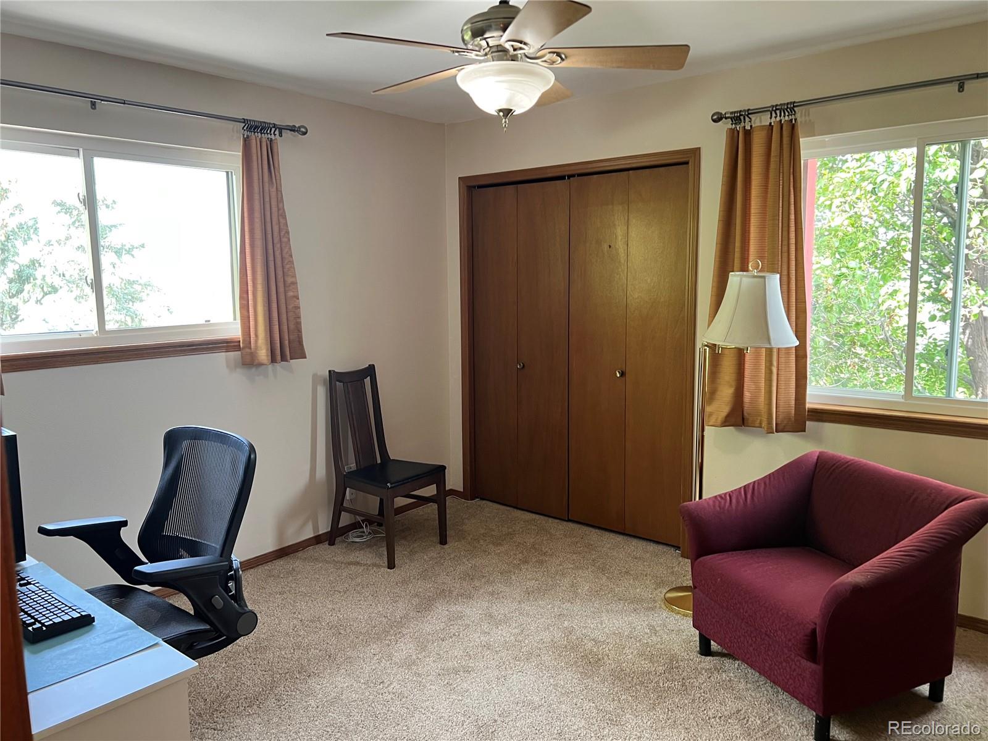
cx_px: 494
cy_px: 370
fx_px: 742
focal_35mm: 26
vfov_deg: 53.1
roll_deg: +1.0
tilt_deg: -7.8
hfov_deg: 67.3
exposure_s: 1/60
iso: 200
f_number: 1.5
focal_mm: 5.7
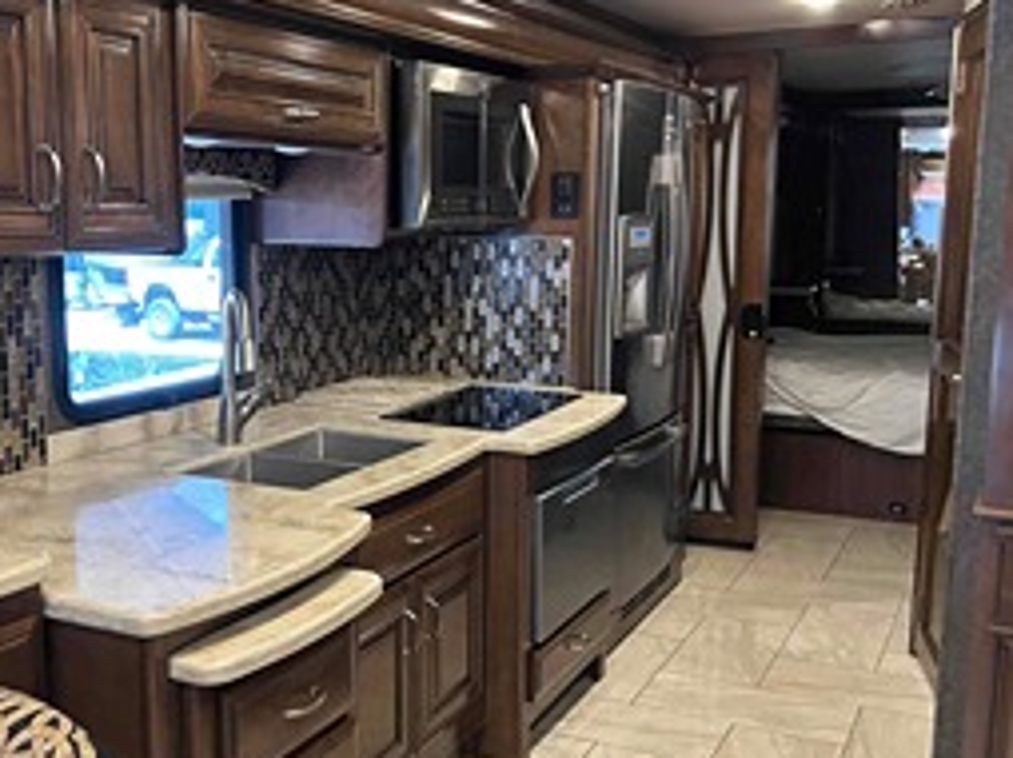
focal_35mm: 41
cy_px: 423
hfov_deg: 45.5
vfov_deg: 35.0
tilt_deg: -10.1
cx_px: 387
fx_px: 1199
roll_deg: +0.9
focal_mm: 5.7
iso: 400
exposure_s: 1/60
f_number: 1.5
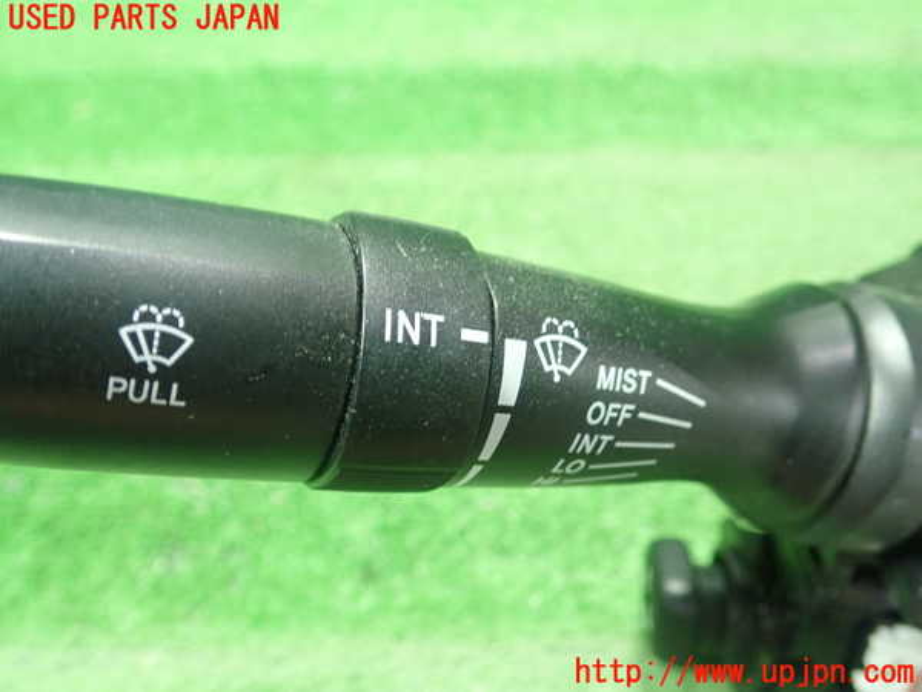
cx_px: 461
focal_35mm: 30
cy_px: 346
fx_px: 799
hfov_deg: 60.0
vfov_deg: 46.8
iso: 800
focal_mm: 5.5
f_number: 2.3
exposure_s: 1/80
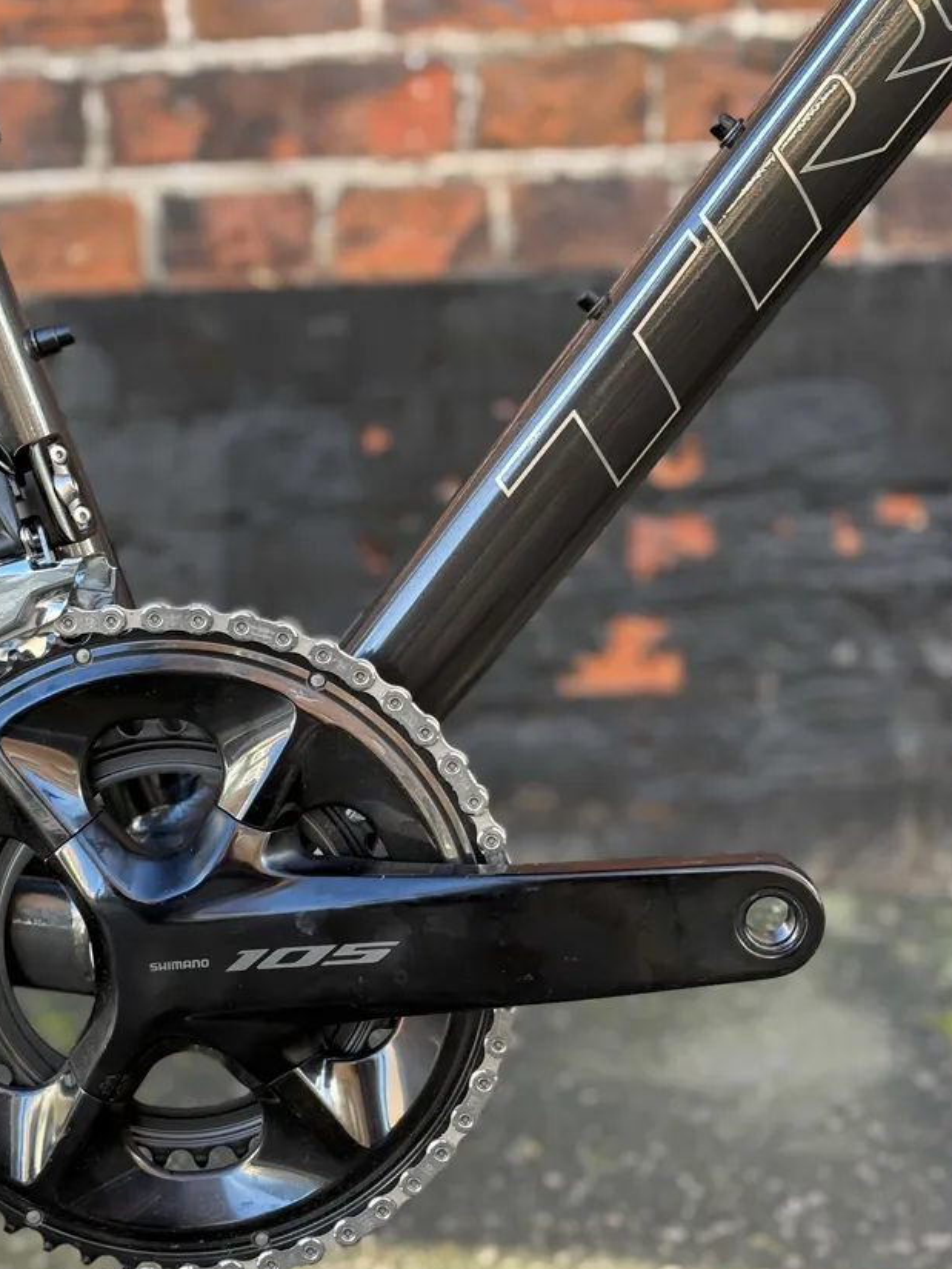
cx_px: 384
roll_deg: +1.7
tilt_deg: -8.9
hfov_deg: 23.6
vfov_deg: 31.2
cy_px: 623
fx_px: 2273
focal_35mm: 62
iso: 100
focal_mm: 6.76
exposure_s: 1/80
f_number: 1.78
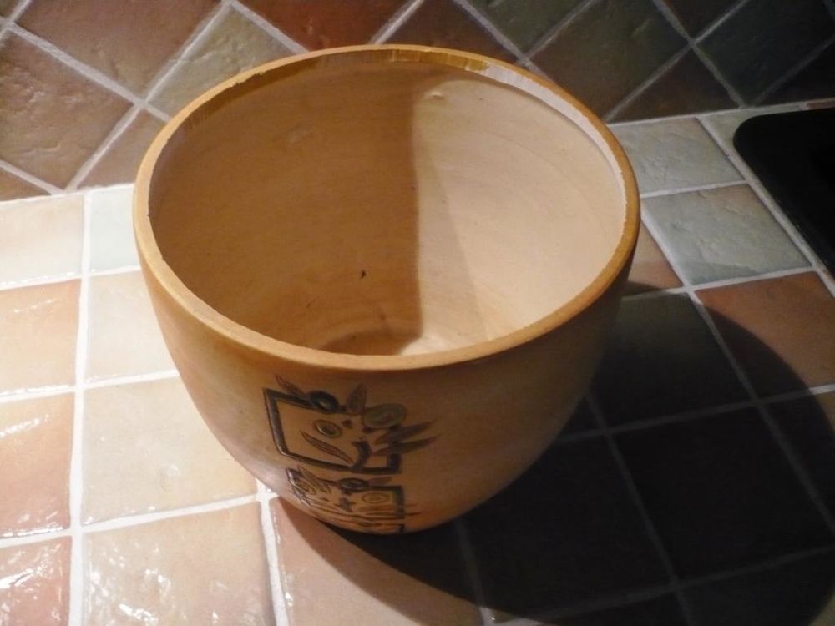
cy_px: 313
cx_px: 418
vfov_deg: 40.7
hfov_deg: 52.6
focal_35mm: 35
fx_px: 844
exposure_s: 1/25
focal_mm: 5.8
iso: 400
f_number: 2.8
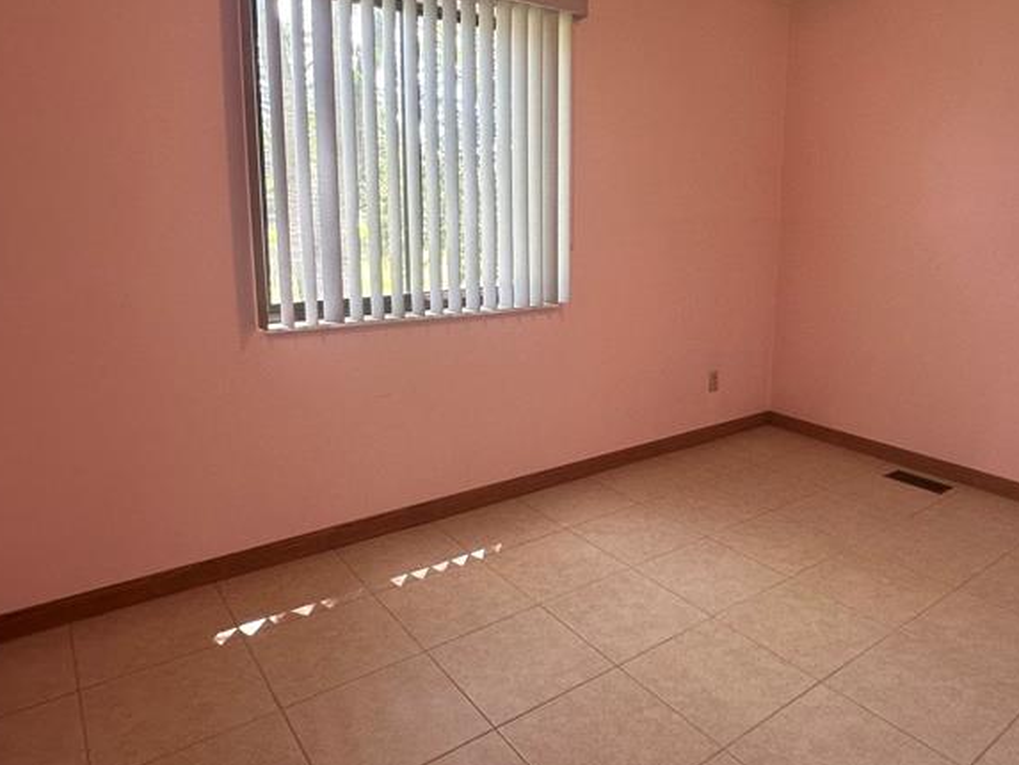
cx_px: 601
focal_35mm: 25
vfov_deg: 54.5
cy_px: 308
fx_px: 736
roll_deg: -0.4
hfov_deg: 68.8
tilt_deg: -6.9
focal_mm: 2.22
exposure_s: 1/120
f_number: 2.2
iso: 160
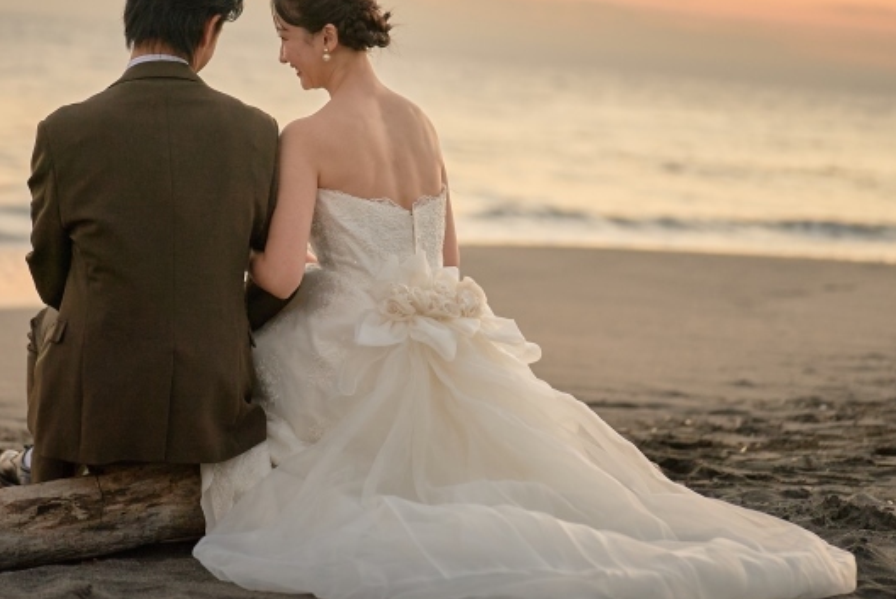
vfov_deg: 14.1
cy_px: 141
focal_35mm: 97
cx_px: 363
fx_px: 2416
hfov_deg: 21.0
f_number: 1.4
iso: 160
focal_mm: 50
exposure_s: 1/1000
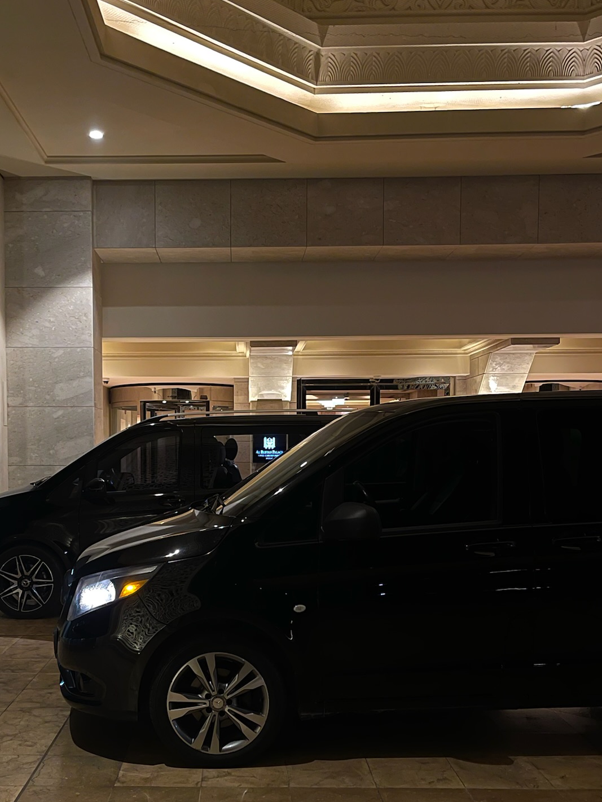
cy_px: 492
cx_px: 217
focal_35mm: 36
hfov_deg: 39.3
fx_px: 835
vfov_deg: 50.9
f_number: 1.6
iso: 1600
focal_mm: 5.1
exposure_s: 1/33
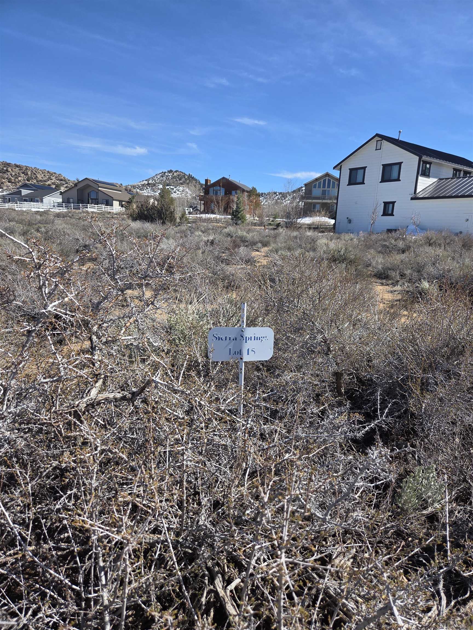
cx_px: 236
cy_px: 315
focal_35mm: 23
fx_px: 419
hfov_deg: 58.9
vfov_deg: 73.9
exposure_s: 1/4274
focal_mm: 5.4
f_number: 1.8
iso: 80
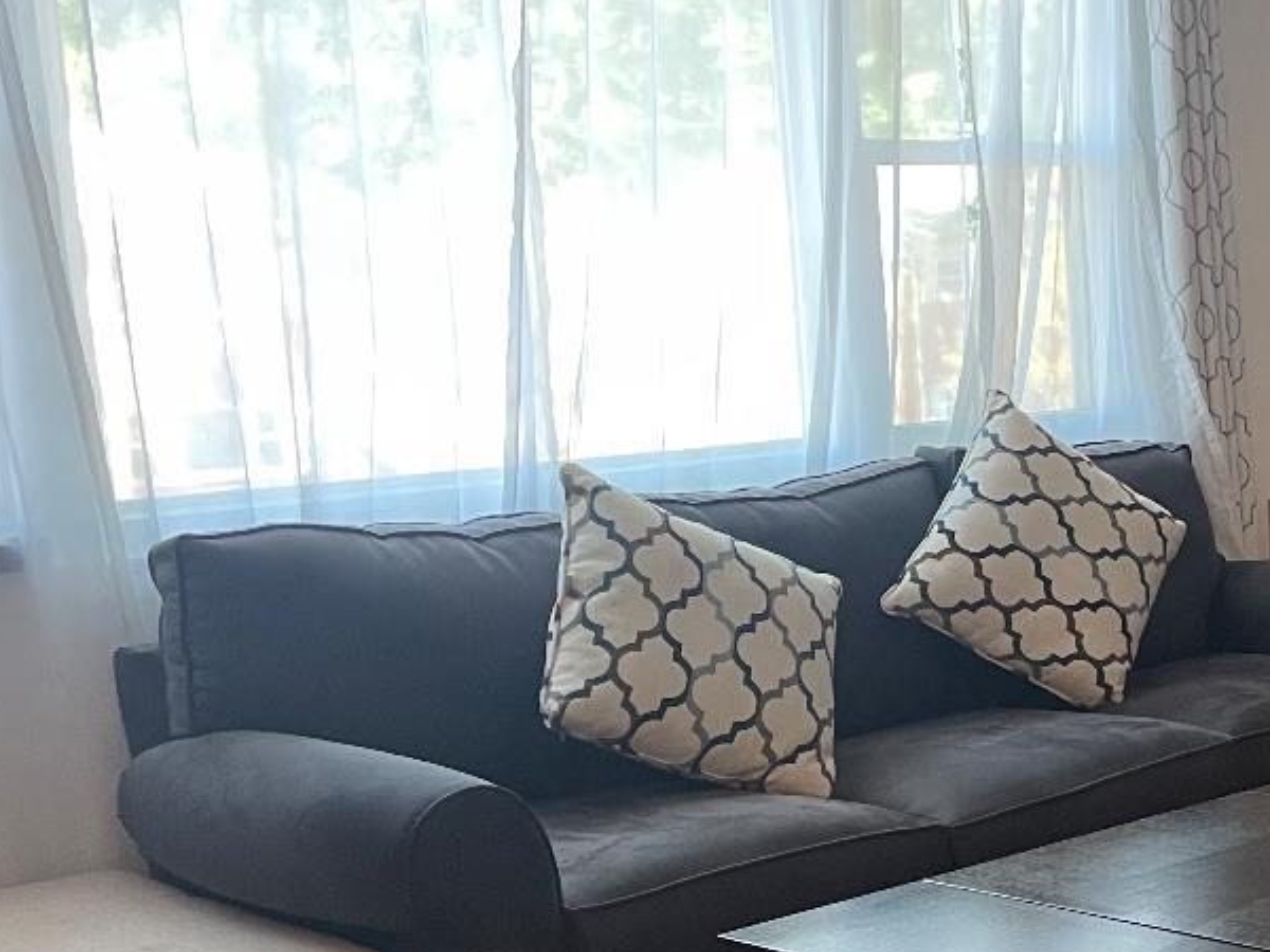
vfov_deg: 22.5
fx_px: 2385
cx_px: 1340
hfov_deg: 27.7
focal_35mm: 65
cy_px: 581
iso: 125
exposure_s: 1/60
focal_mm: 4.2
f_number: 1.6
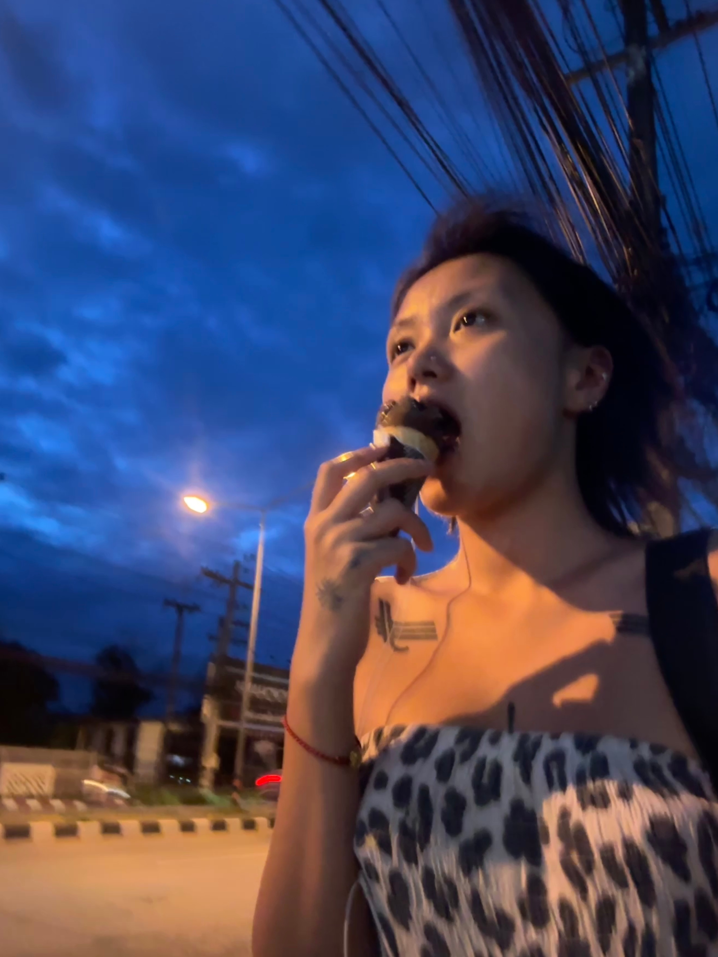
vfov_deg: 73.9
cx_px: 359
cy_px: 478
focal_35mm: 23
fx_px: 636
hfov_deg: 58.9
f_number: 1.9
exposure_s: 1/15
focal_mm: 2.69
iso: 800
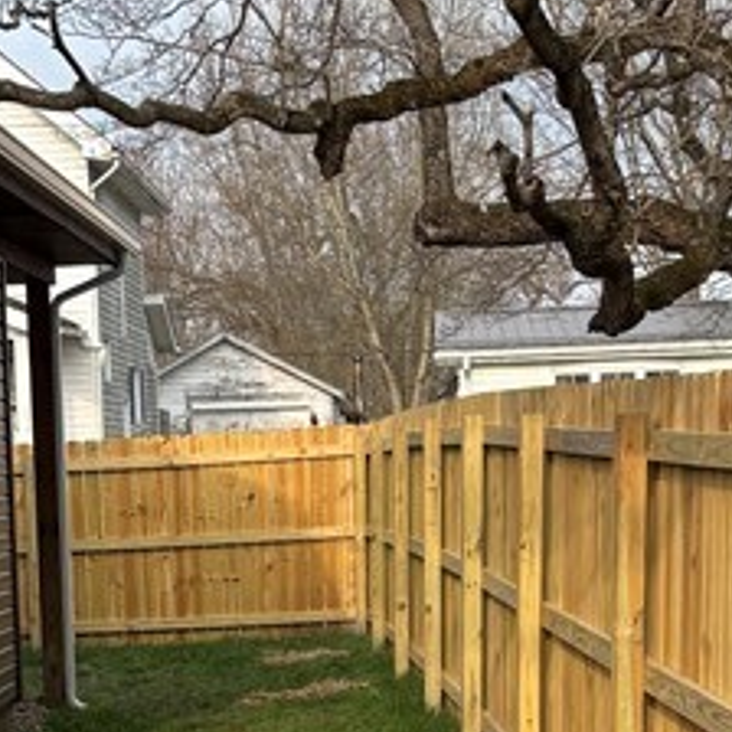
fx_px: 2512
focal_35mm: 105
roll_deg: +1.1
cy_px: 889
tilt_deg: -8.6
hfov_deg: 16.5
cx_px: 176
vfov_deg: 15.9
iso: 50
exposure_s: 1/1047
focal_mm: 5.96
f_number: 1.6
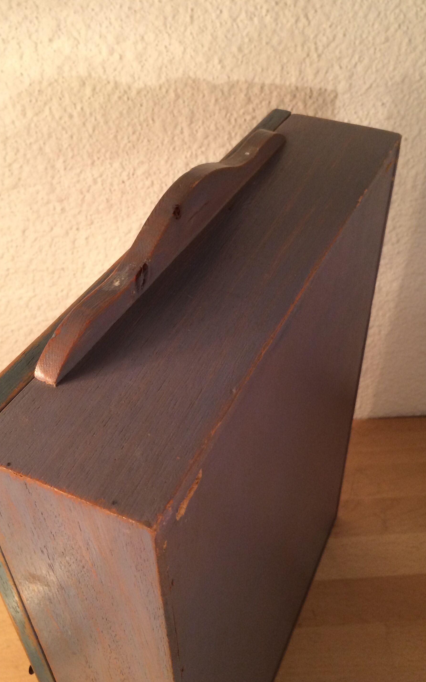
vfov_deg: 55.3
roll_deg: +1.3
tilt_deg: -40.3
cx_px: 235
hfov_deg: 36.2
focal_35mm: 35
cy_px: 314
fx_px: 650
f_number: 2.2
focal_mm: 4.15
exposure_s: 1/33
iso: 64
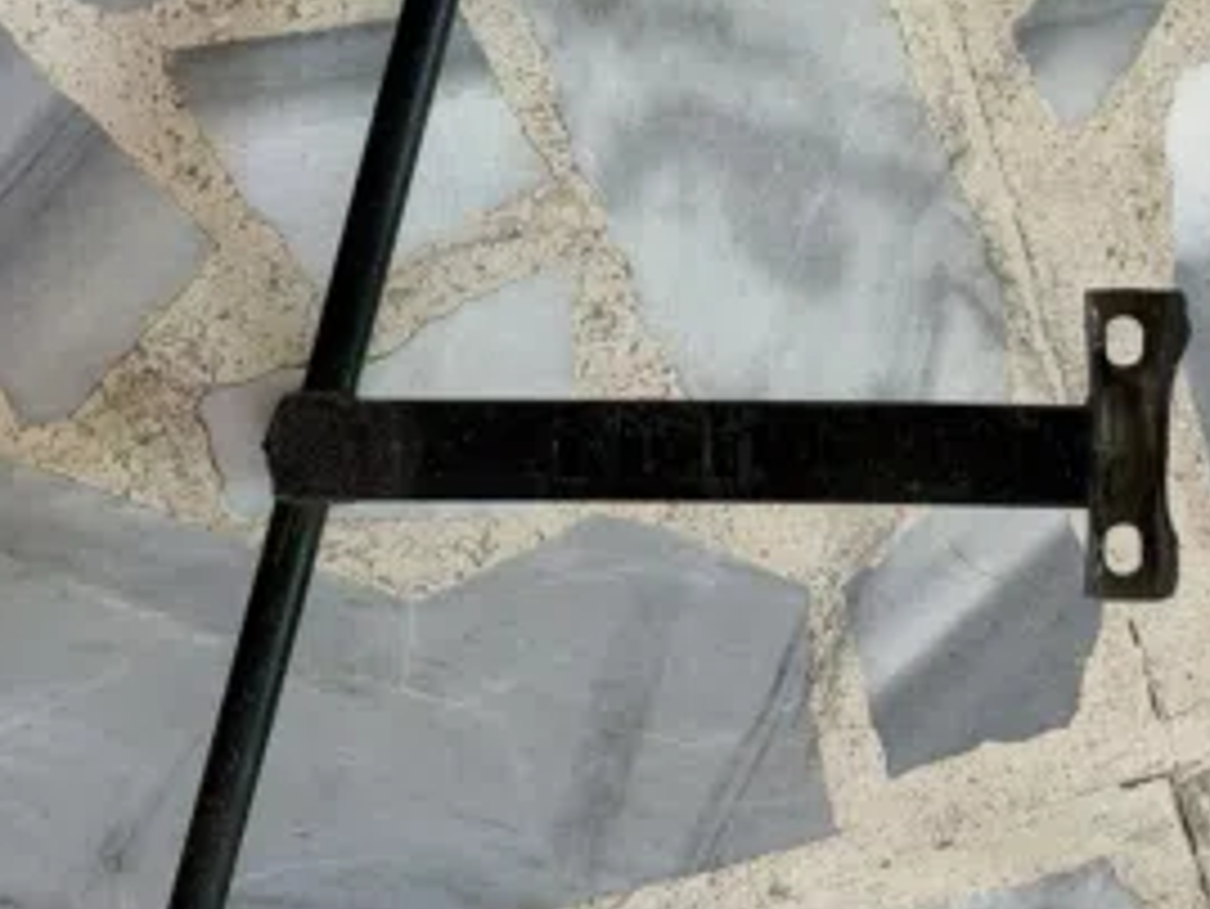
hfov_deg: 17.3
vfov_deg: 12.9
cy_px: 171
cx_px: 571
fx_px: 3987
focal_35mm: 114
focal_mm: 6.76
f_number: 1.78
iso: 64
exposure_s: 1/121
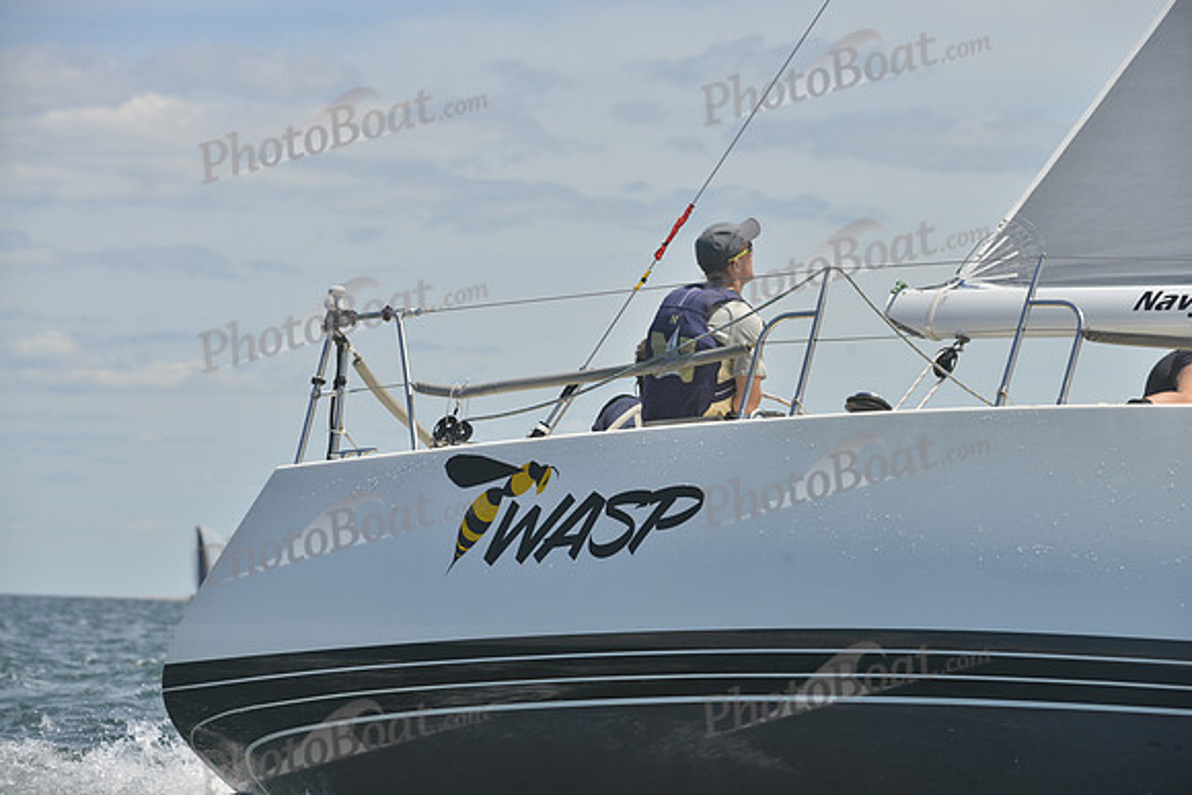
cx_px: 596
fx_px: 6623
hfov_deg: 10.3
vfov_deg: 6.9
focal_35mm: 200
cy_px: 398
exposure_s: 1/800
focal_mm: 200
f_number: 9
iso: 280
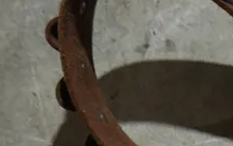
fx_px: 941
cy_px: 381
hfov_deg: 12.0
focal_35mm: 148
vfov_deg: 8.0
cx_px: 515
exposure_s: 1/60
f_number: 3.6
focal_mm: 15
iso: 320
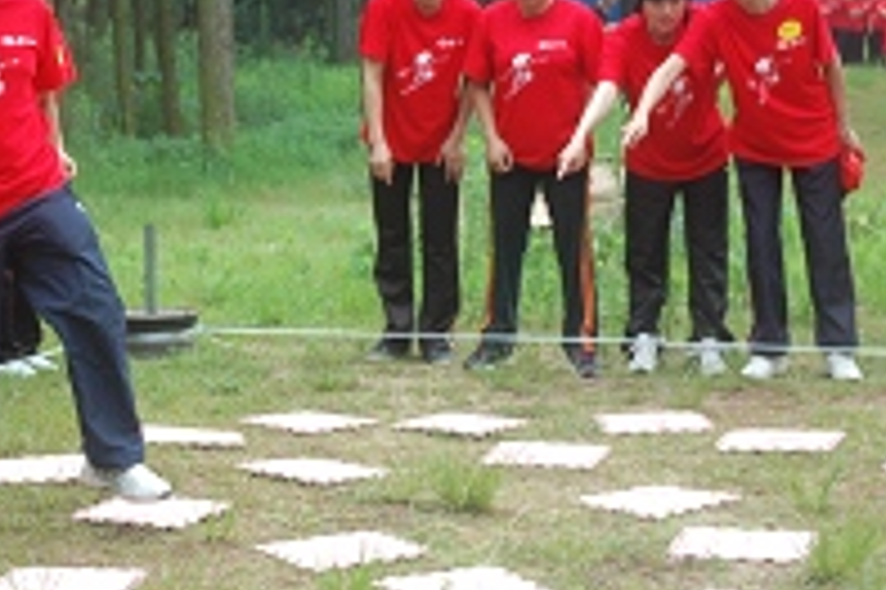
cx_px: 126
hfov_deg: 17.4
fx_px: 2852
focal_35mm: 116
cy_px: 95
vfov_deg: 11.7
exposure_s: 1/100
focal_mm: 38
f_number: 5
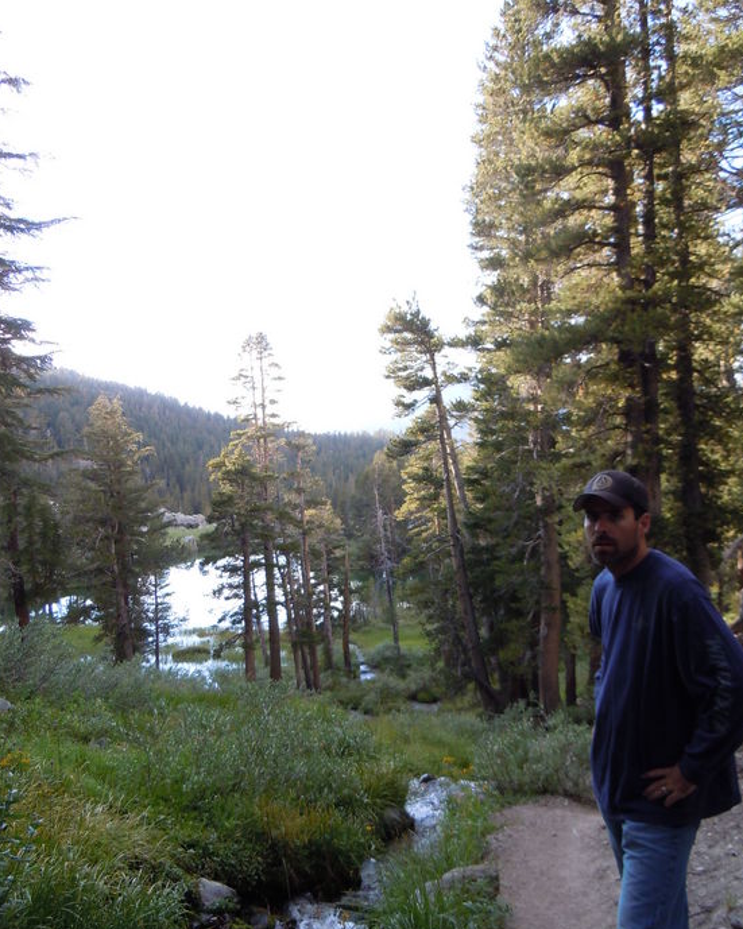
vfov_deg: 52.7
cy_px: 515
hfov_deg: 43.3
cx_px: 402
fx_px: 935
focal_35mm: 34
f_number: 3.5
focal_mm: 5.4
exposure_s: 1/80
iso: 100
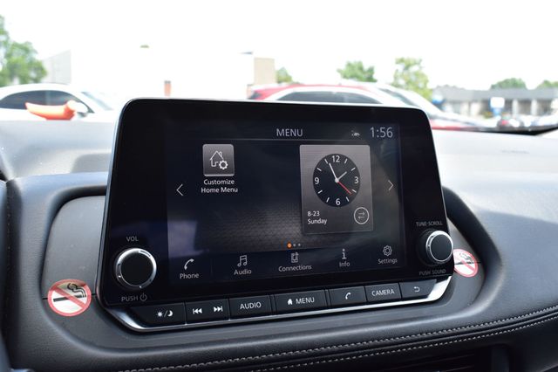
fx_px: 627
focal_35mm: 40
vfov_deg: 33.0
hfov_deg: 47.9
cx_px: 279
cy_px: 186
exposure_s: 1/125
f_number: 9
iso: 400
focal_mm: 27
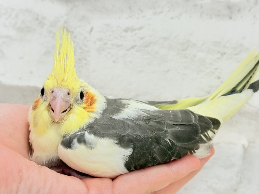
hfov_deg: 36.8
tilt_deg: -5.1
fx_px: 389
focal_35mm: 52
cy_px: 97
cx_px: 130
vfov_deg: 28.0
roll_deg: -4.8
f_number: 1.6
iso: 80
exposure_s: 1/100
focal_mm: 5.96
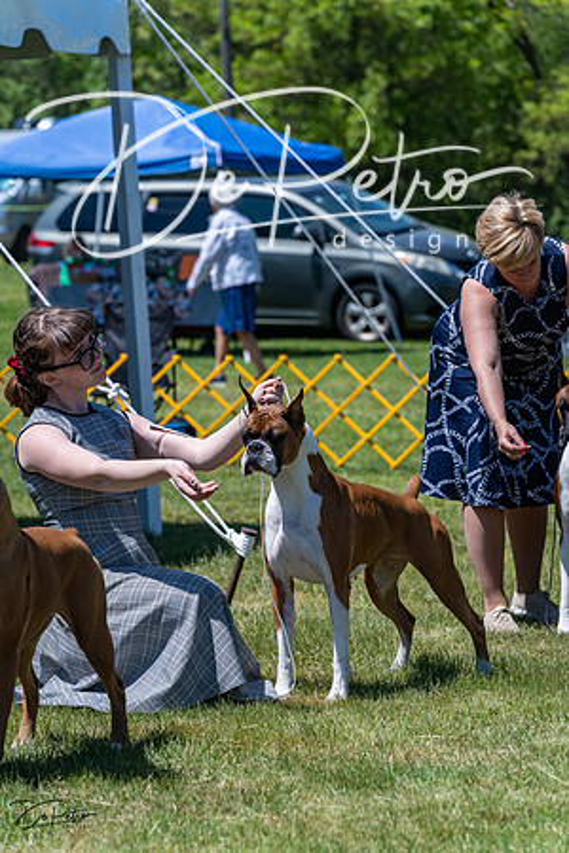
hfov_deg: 9.6
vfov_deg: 14.3
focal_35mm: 143
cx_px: 284
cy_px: 426
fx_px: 3390
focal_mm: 143
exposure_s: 1/1600
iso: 400
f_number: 6.3
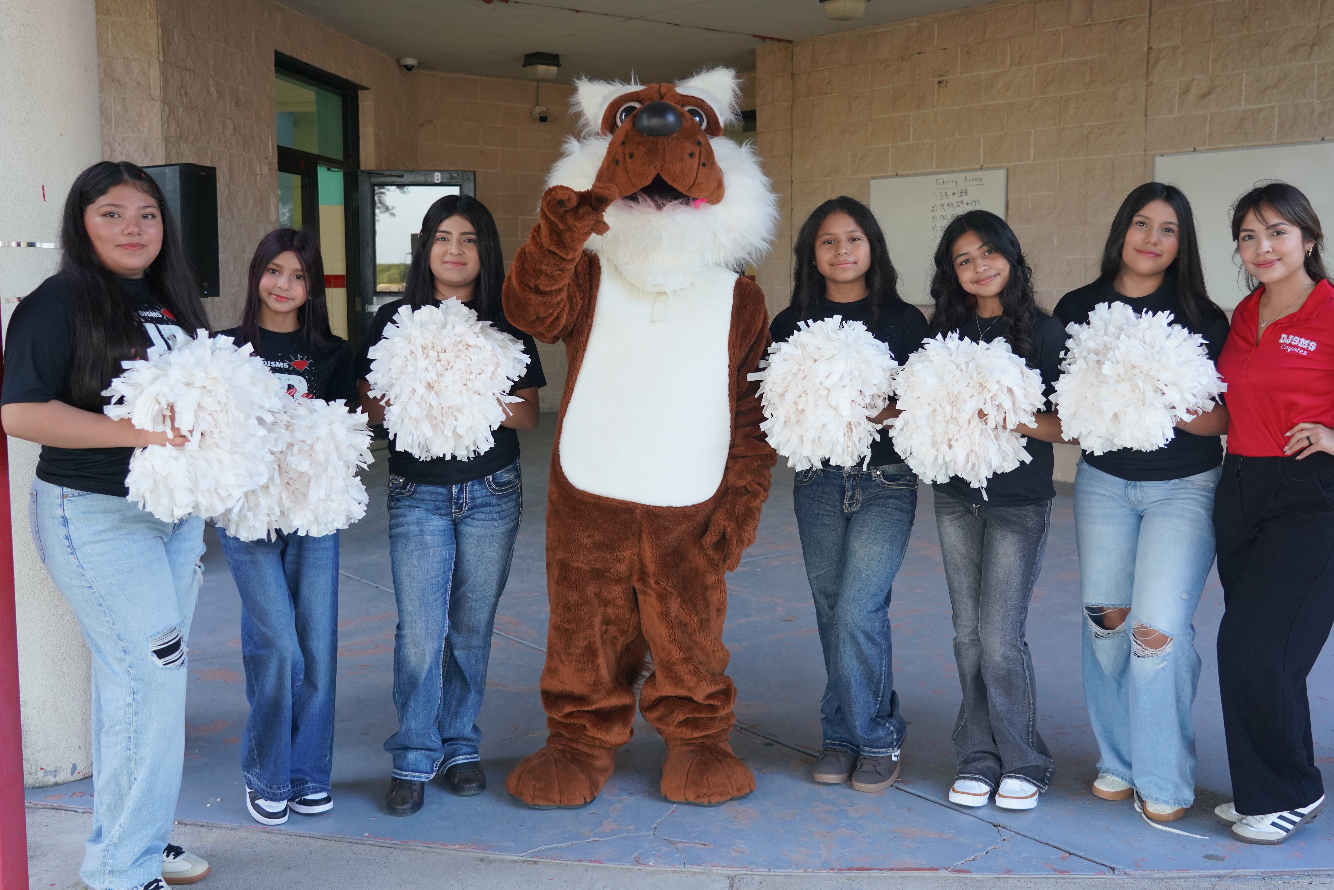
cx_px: 695
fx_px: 1334
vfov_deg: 36.9
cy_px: 411
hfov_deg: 53.1
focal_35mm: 36
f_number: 4
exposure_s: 1/160
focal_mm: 30
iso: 1000
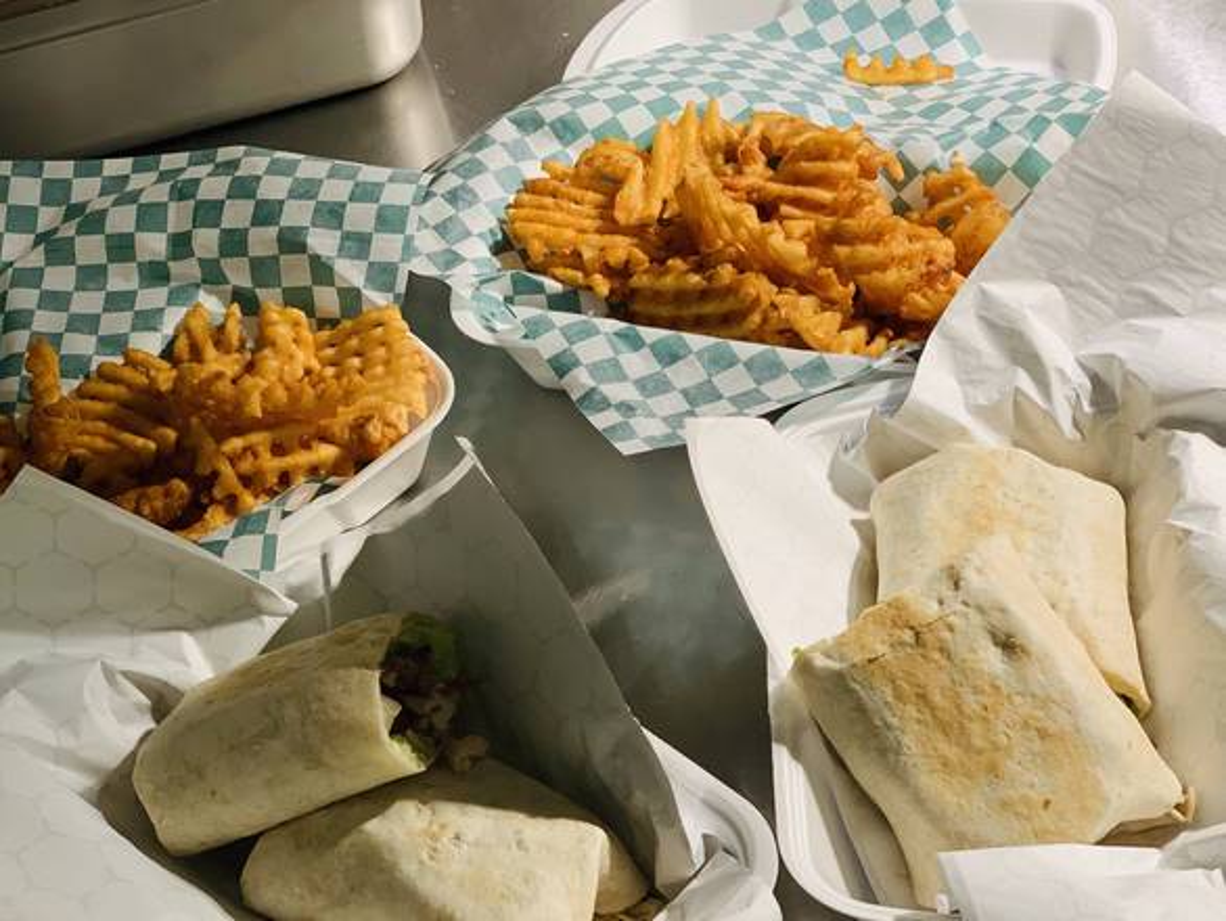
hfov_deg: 36.8
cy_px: 460
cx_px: 613
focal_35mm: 52
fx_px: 1842
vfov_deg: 28.1
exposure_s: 1/60
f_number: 2.4
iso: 80
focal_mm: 6
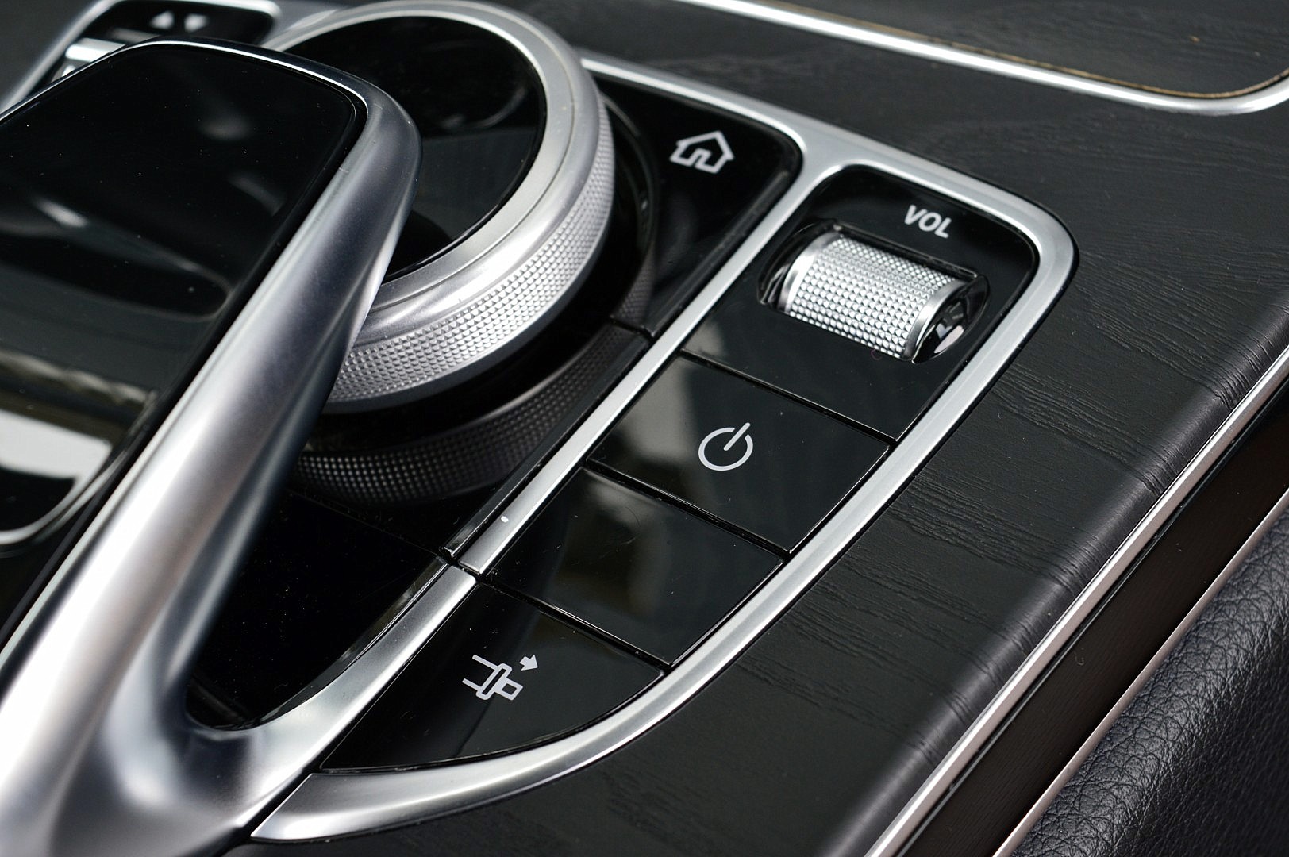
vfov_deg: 16.5
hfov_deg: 24.6
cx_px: 644
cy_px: 428
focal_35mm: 82
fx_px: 2951
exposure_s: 1/60
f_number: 8
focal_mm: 55
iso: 500
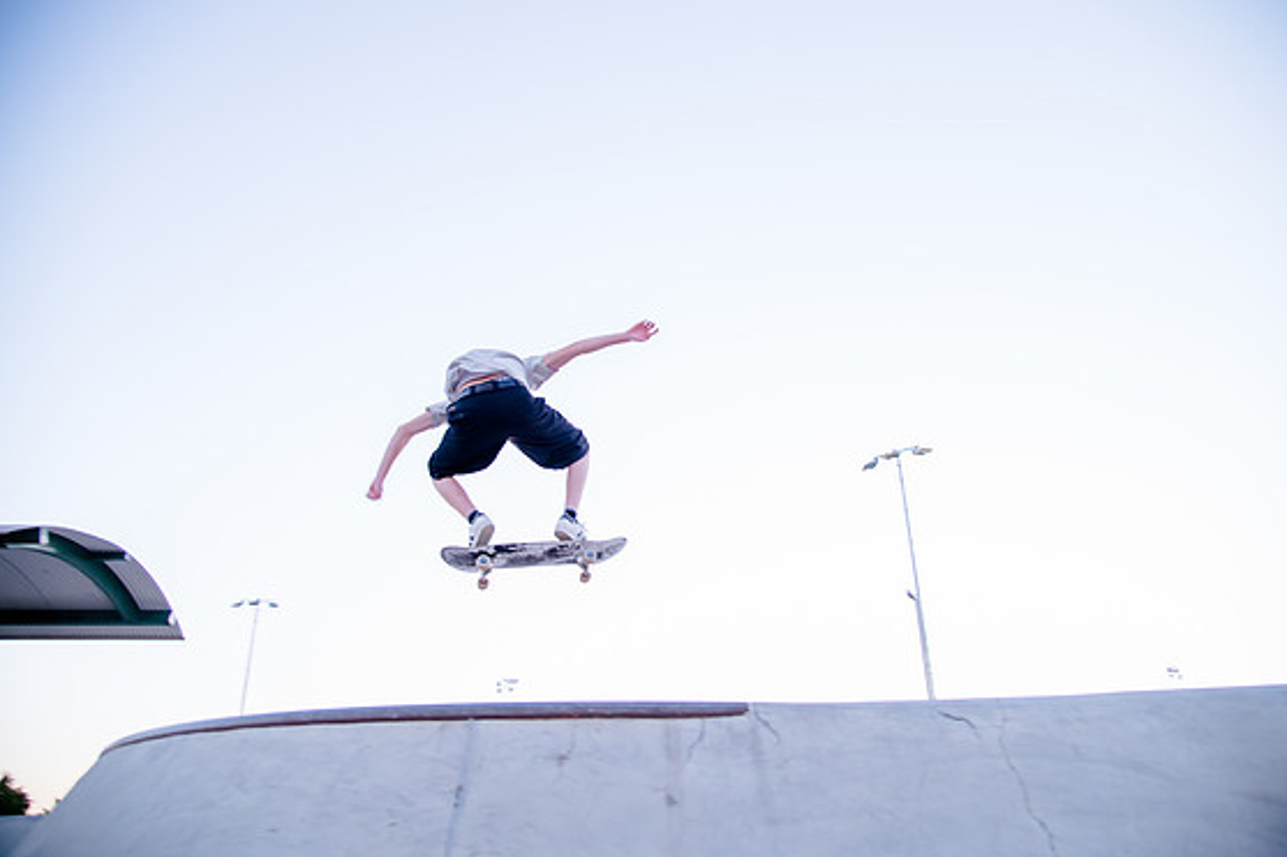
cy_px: 418
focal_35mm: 25
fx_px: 893
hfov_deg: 71.5
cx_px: 668
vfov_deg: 51.3
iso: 1250
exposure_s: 1/160
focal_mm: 24
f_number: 4
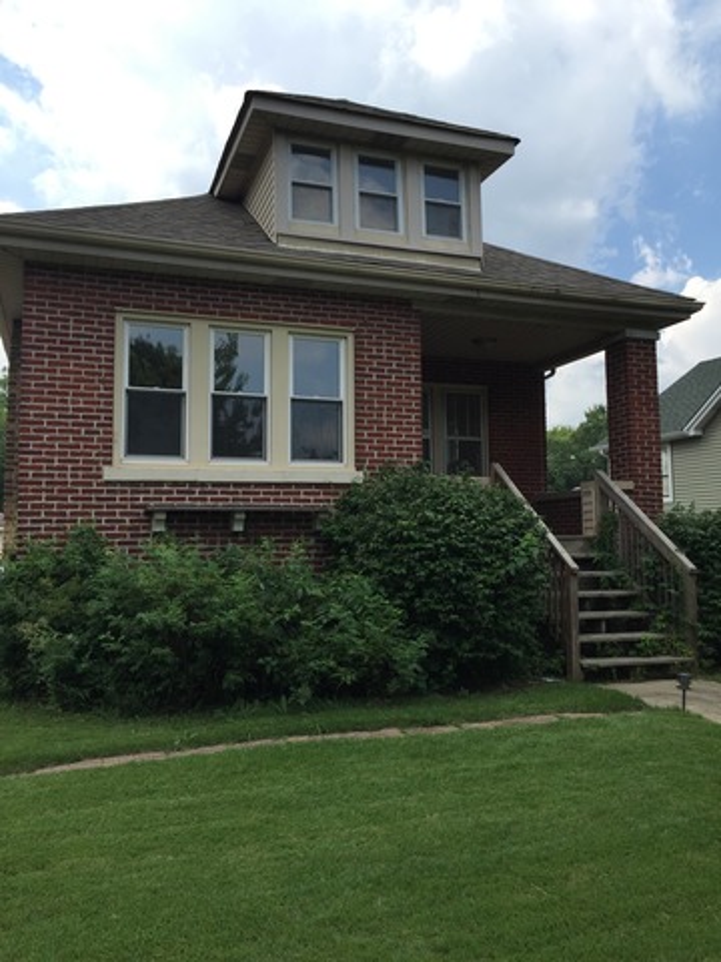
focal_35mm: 29
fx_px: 805
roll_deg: -0.1
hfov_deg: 48.2
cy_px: 481
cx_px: 360
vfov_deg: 61.7
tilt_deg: +5.7
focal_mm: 4.15
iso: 32
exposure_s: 1/1236
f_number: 2.2
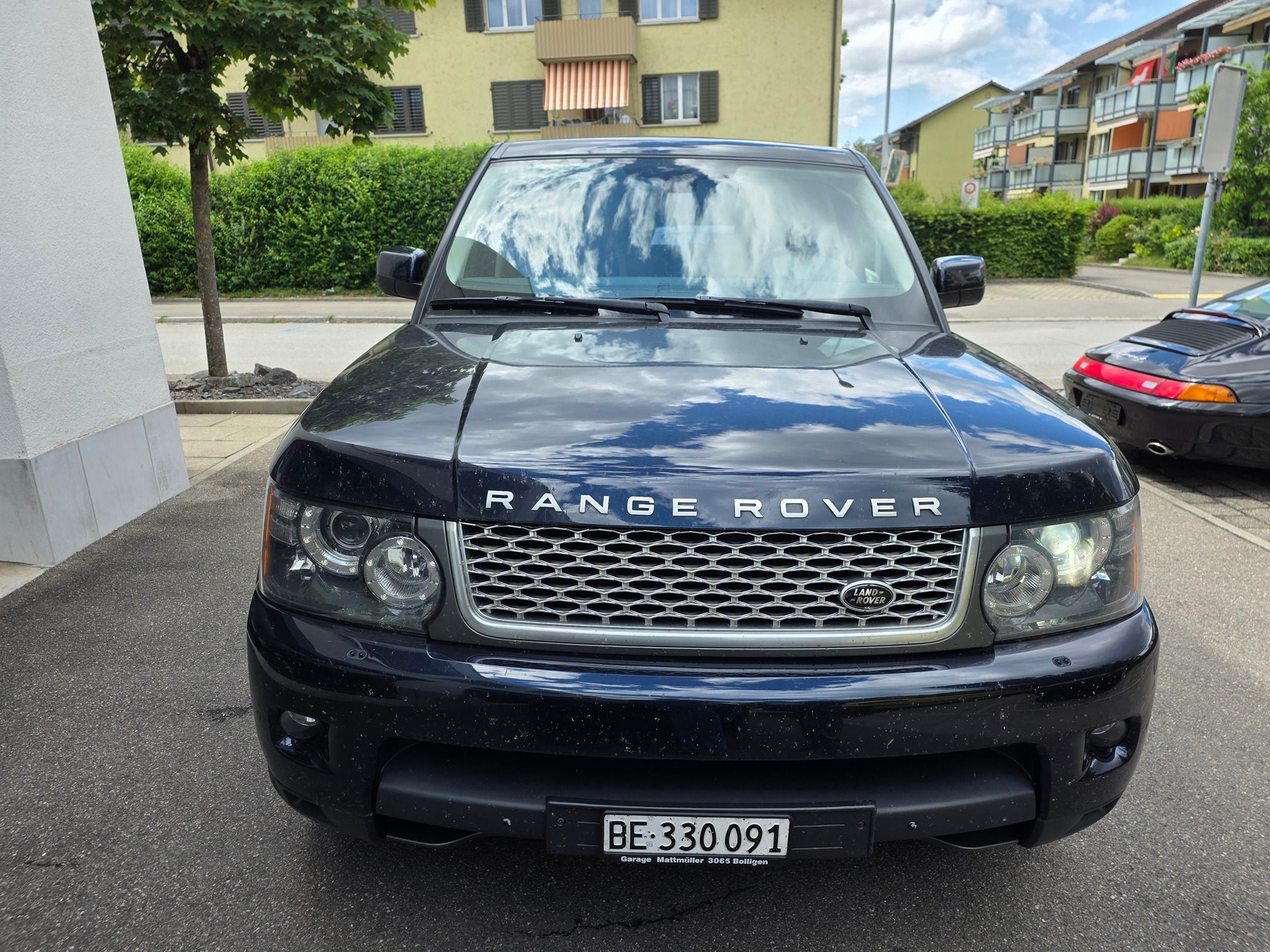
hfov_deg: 73.9
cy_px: 476
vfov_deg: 58.9
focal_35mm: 23
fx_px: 844
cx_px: 635
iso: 80
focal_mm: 6.25
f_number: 1.7
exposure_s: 1/1930
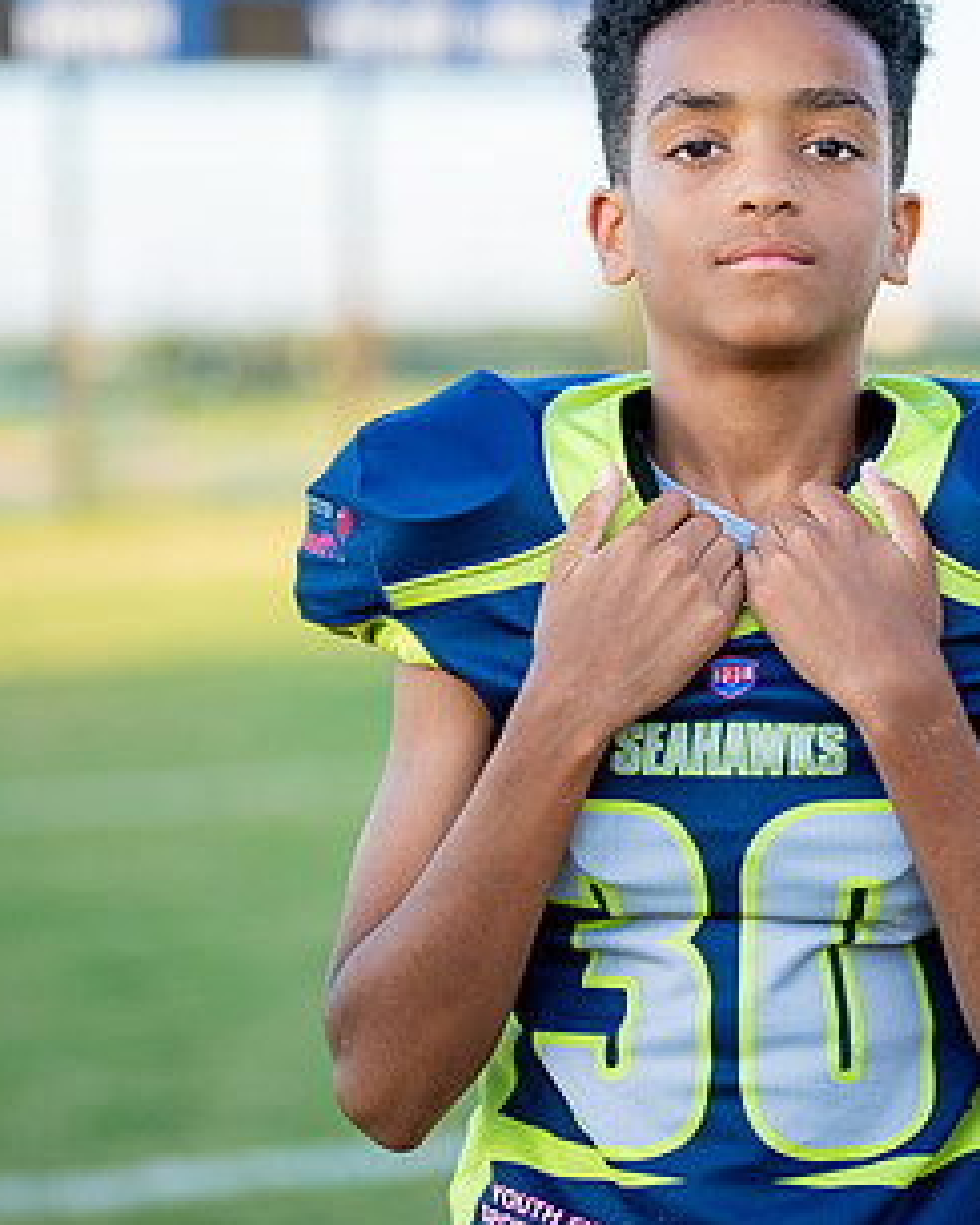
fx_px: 3807
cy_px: 455
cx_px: 763
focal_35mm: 105
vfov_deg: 18.3
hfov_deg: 14.6
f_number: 1.2
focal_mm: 50
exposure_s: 1/2000
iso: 160
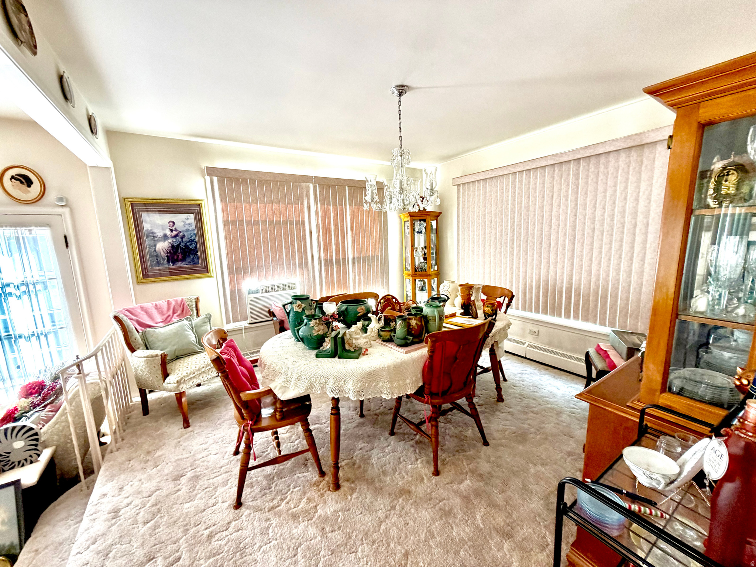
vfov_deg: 85.7
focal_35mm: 14
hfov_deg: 102.1
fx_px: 306
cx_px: 378
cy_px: 284
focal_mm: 2.22
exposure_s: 1/121
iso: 250
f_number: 2.2
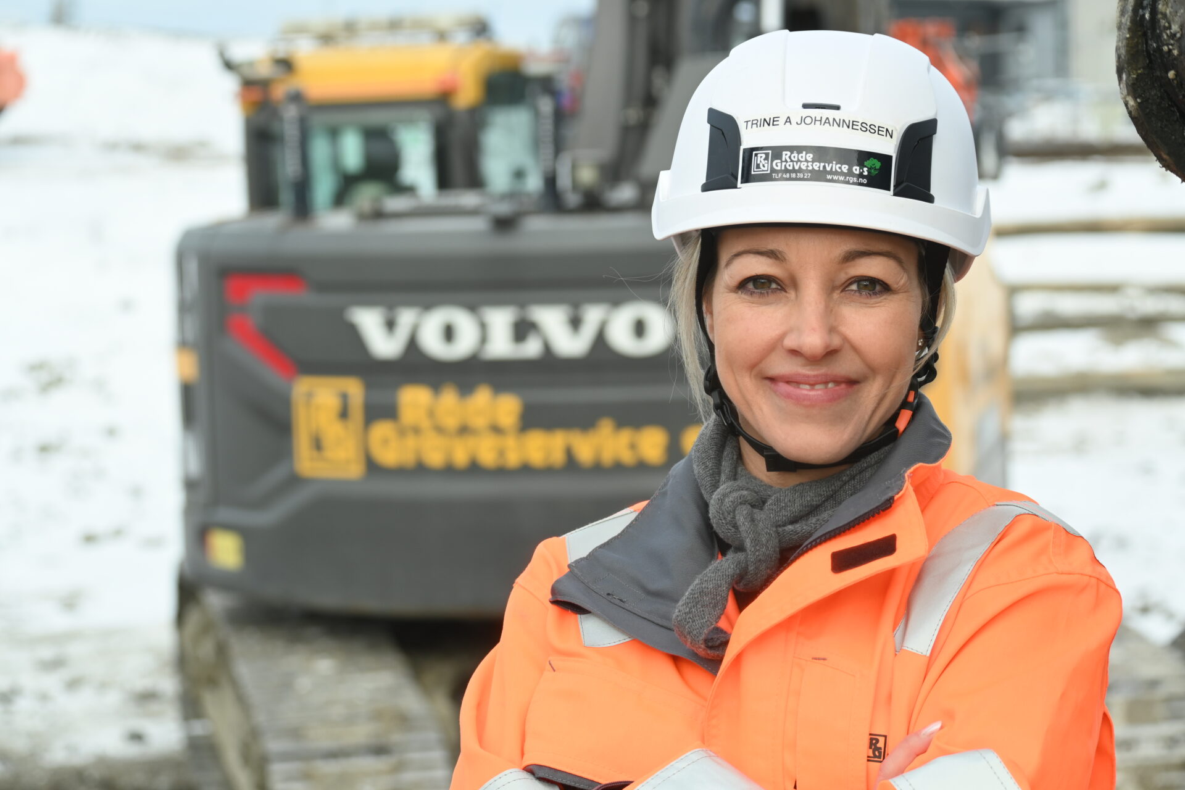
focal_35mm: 106
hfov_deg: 19.2
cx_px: 592
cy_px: 395
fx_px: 3505
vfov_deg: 12.9
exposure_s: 1/250
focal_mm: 71
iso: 180
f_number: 5.6
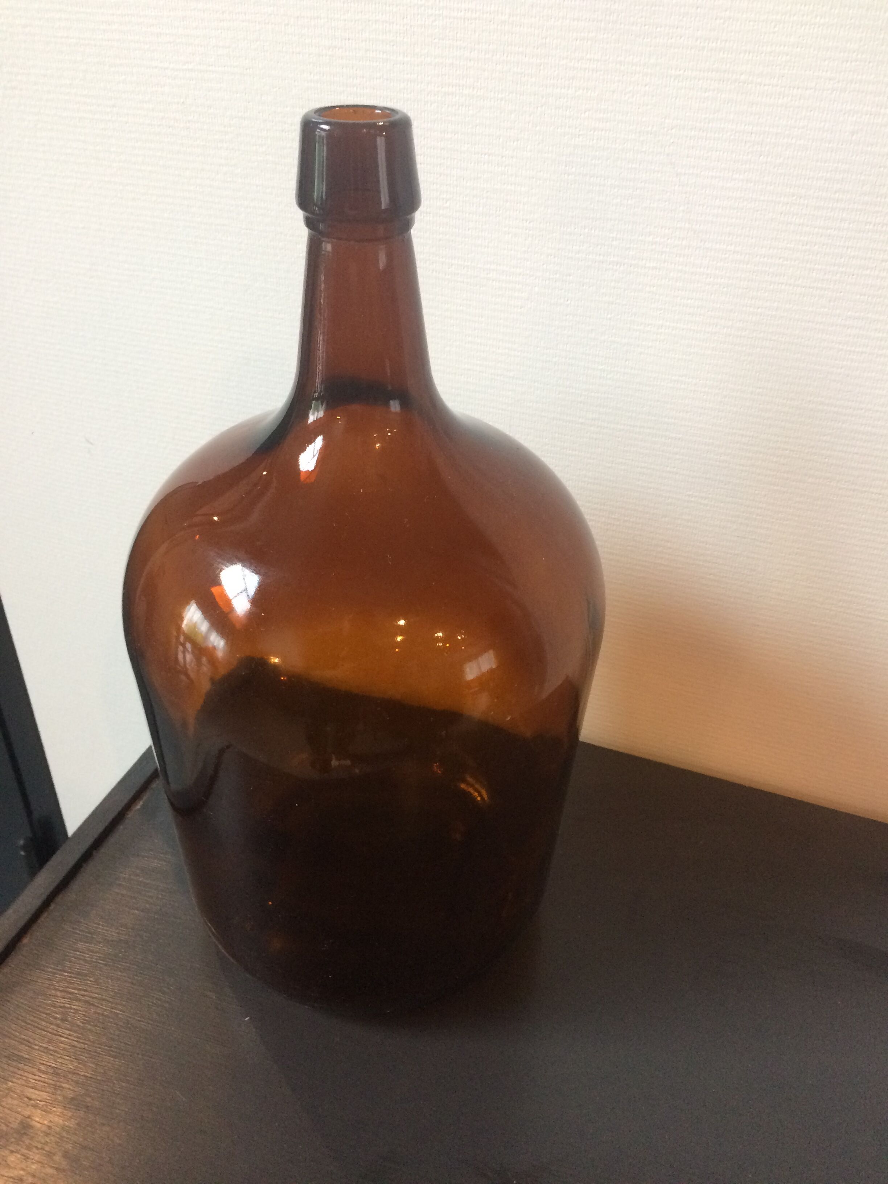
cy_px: 592
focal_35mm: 29
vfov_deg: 61.7
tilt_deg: -37.2
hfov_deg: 48.2
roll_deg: +0.7
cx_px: 444
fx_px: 992
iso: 250
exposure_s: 1/33
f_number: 2.2
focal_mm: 4.15
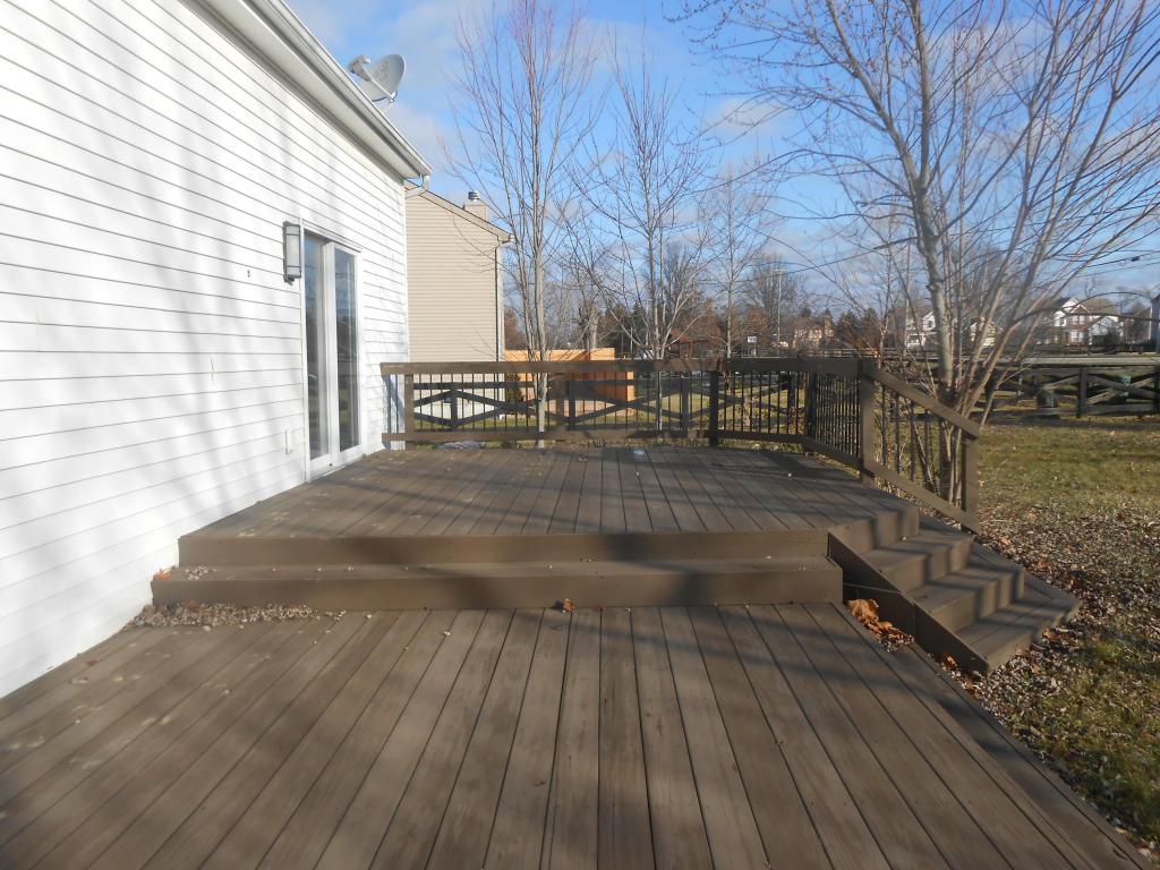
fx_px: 871
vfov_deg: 53.1
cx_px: 580
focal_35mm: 26
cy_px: 435
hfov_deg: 67.3
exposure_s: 1/800
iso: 80
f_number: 3.5
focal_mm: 4.6
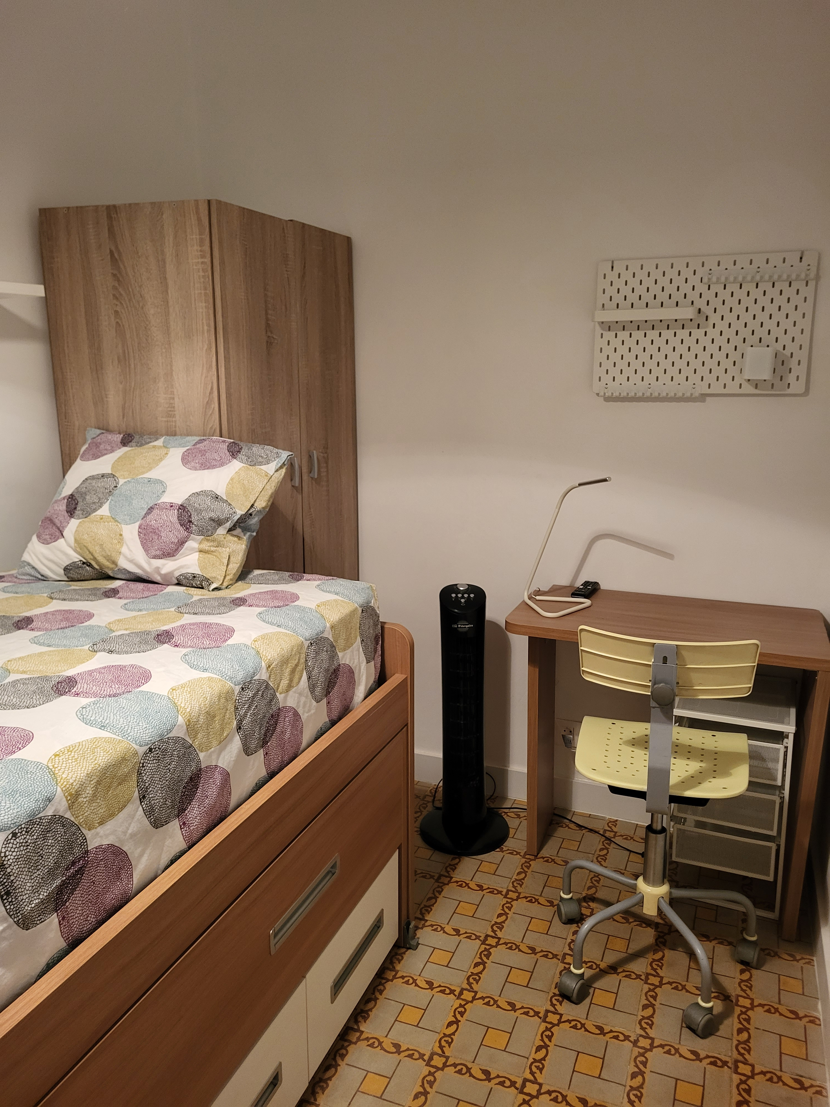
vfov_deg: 67.3
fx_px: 831
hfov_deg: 53.1
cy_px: 554
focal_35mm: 26
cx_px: 415
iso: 400
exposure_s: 1/50
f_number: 1.8
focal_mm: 5.4
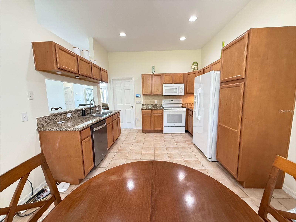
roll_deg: +1.4
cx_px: 148
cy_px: 111
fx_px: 120
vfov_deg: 85.7
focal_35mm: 14
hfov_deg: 102.1
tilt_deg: -7.1
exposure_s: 1/60
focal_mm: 2.22
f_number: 2.2
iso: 400
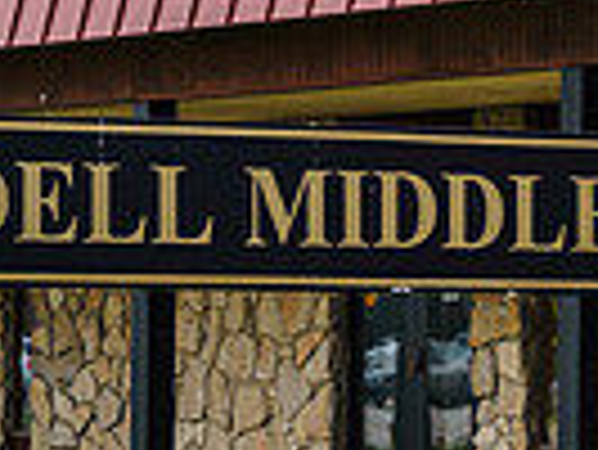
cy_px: 241
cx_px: 589
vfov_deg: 4.8
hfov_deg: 6.4
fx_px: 5360
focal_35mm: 310
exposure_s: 1/1600
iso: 400
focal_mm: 70
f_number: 2.8
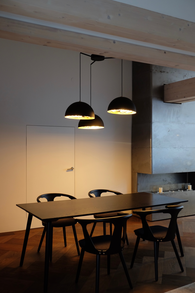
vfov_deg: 54.4
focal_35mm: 35
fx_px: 284
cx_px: 98
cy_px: 146
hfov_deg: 37.8
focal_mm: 23.3
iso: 500
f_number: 3.2
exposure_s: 1/15
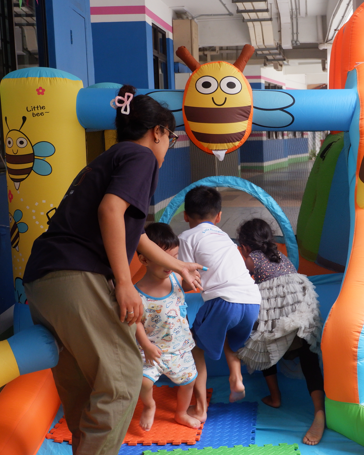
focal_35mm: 50
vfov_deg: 37.3
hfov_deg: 29.9
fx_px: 673
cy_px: 225
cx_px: 258
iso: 1000
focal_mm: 23.2
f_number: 4.2
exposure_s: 1/280
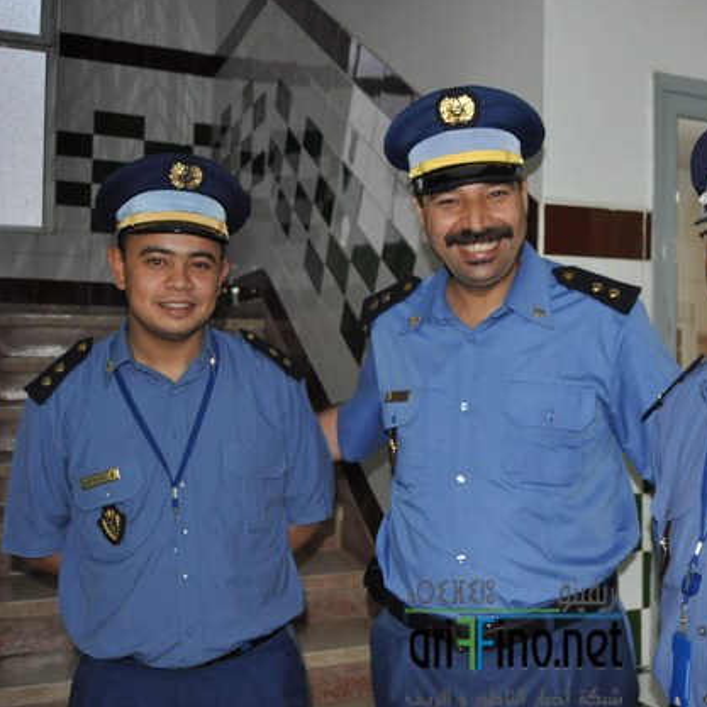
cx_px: 514
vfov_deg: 39.2
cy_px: 352
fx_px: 994
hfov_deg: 38.3
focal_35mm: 43
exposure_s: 1/60
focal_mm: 22
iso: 800
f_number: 3.5
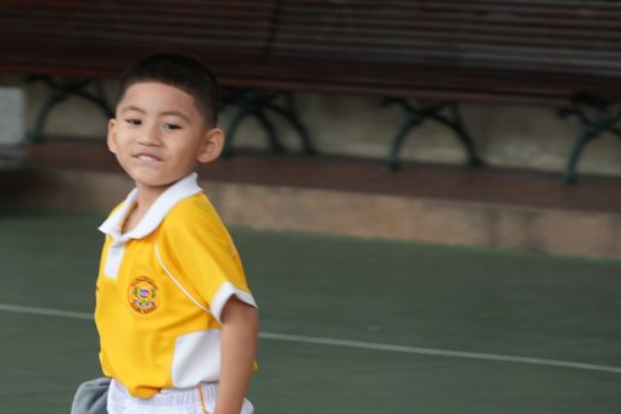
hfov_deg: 6.8
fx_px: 5226
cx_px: 110
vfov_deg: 4.5
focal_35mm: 303
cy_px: 367
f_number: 5.6
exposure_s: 1/125
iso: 250
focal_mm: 103
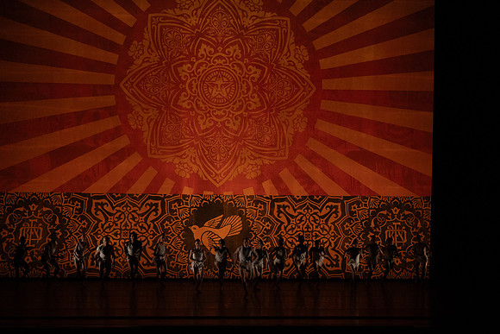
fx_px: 1389
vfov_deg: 13.7
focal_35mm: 100
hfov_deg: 20.4
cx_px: 250
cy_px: 167
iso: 6400
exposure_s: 1/400
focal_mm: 100
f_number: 6.3
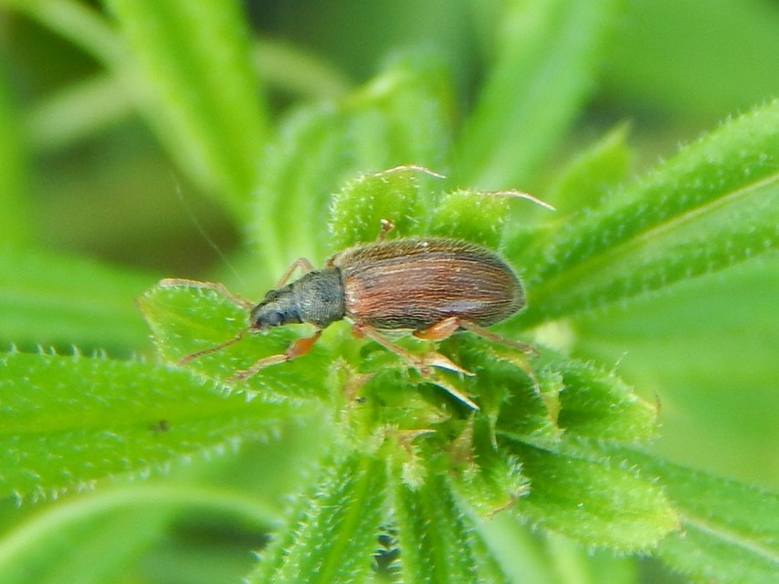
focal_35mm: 131
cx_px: 390
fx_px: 2948
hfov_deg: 15.1
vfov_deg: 11.3
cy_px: 292
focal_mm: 23.4
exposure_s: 1/30
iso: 140
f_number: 4.8
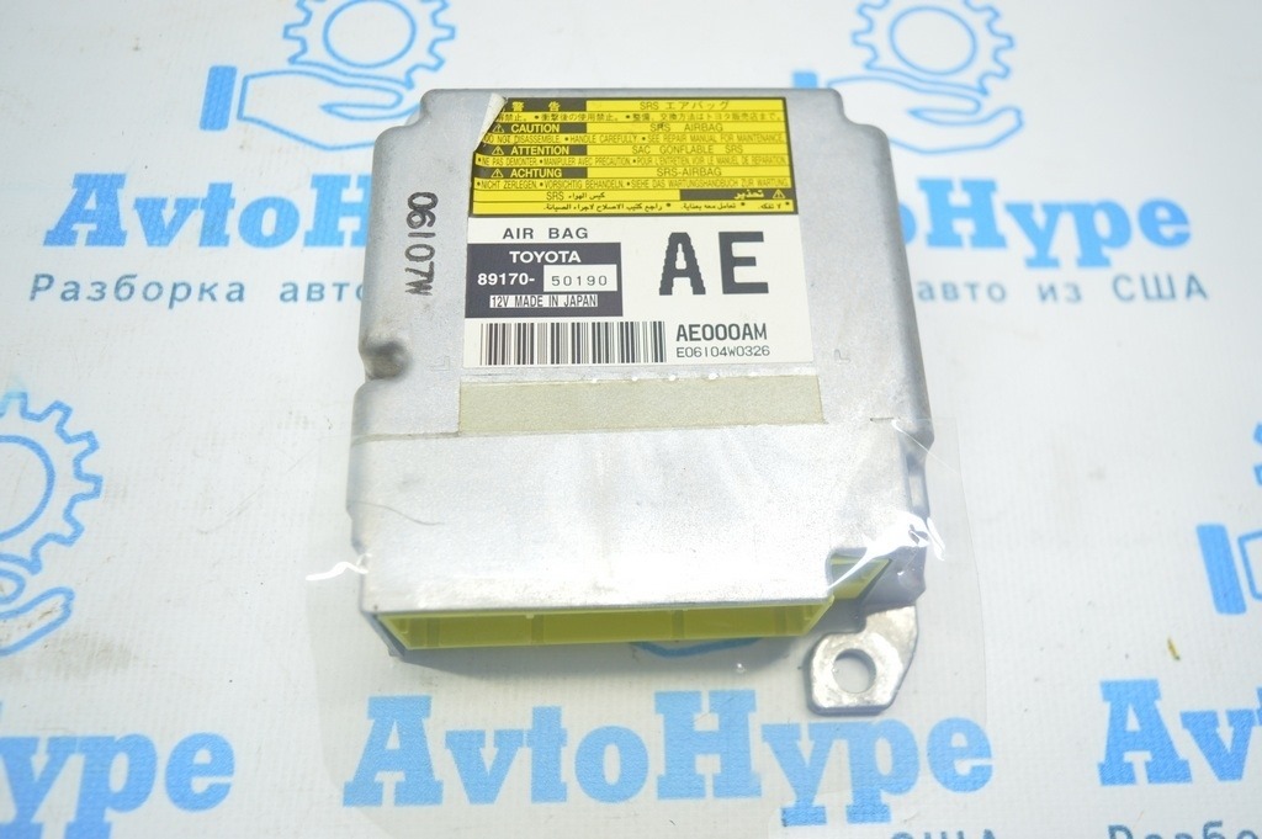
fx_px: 1103
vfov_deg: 41.6
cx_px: 631
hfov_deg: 59.5
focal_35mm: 32
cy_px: 420
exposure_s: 1/50
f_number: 3.8
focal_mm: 21
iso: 400
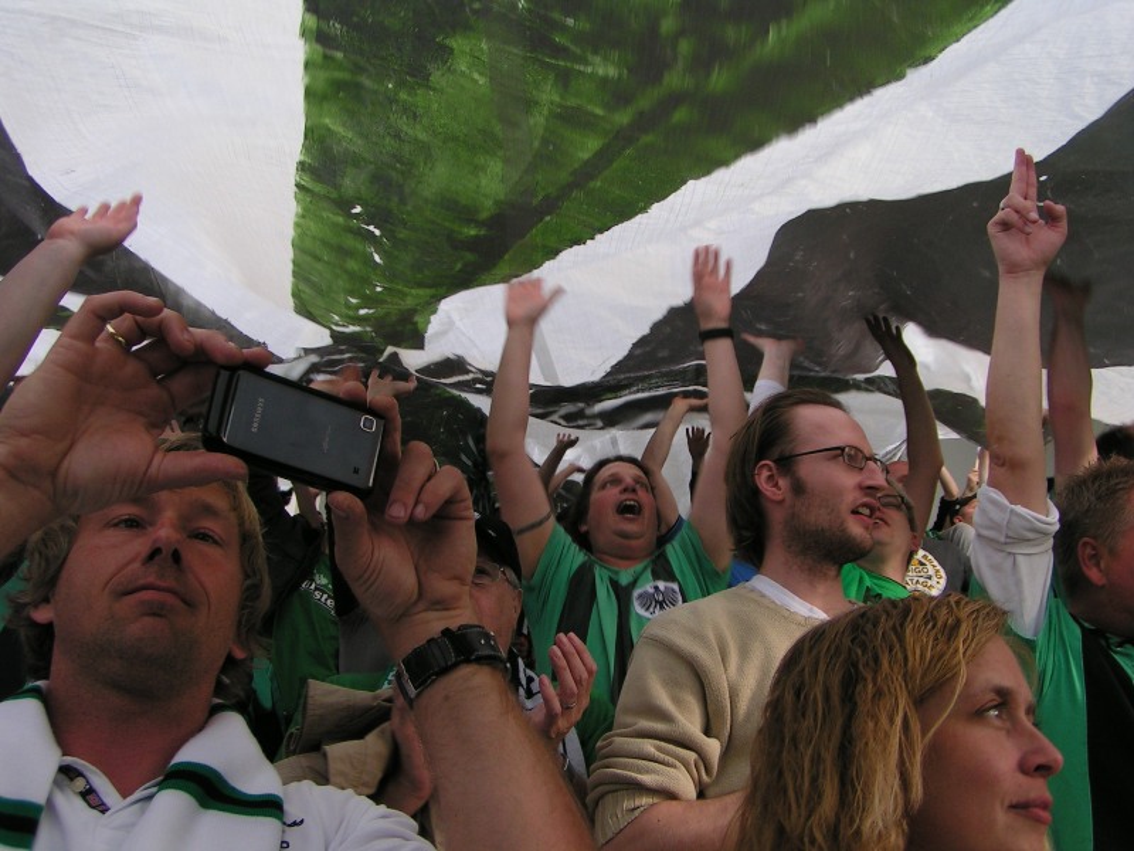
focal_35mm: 38
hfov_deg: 49.0
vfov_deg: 37.7
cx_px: 567
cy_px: 426
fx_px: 1245
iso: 50
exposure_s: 1/60
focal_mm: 5.8
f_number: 4
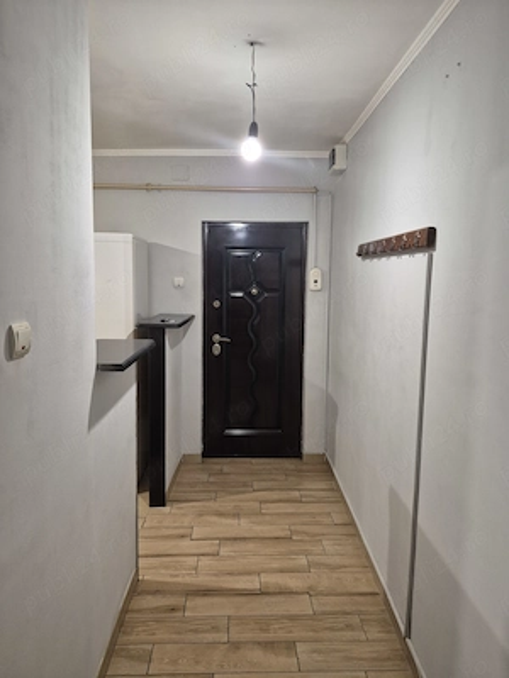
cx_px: 254
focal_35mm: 23
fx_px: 451
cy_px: 339
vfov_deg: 73.9
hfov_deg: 58.9
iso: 640
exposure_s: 1/100
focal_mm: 5.4
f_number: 1.8
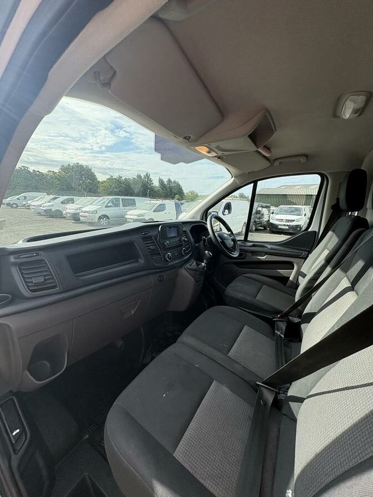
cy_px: 248
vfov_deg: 102.1
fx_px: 201
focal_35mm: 14
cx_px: 186
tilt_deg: -13.8
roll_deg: -4.1
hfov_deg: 85.7
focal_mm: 2.22
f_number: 2.2
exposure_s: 1/700
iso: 64
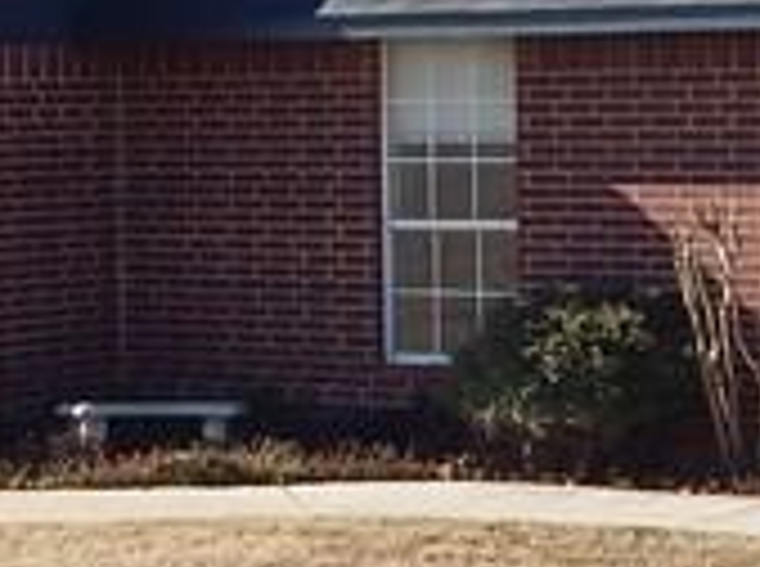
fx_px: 3724
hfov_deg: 11.6
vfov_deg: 8.7
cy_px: 135
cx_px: 171
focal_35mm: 170
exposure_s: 1/1000
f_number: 3.2
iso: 125
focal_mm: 5.1
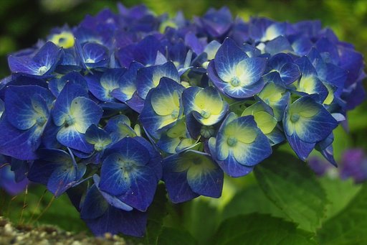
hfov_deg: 28.5
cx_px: 184
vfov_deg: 19.2
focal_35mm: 71
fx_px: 724
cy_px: 122
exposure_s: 1/80
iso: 200
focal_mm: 41
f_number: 7.1
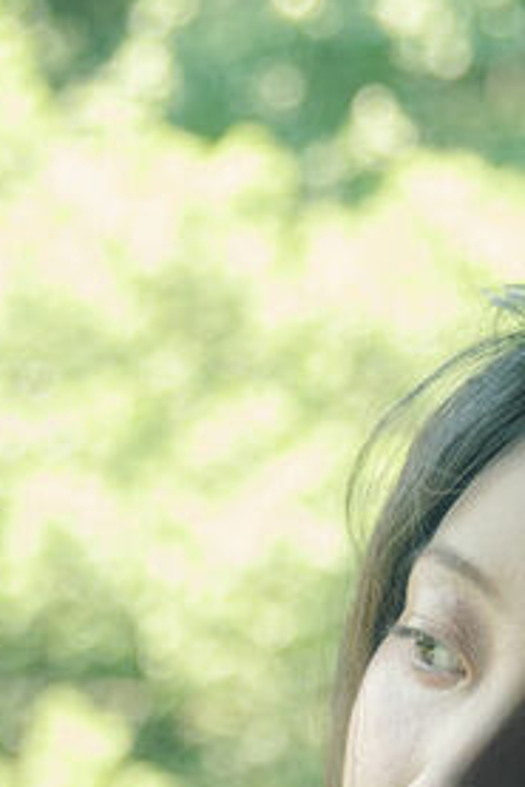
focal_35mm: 199
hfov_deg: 6.9
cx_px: 516
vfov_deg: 9.9
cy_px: 1294
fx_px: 4347
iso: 100
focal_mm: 35
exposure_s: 1/80
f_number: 2.8
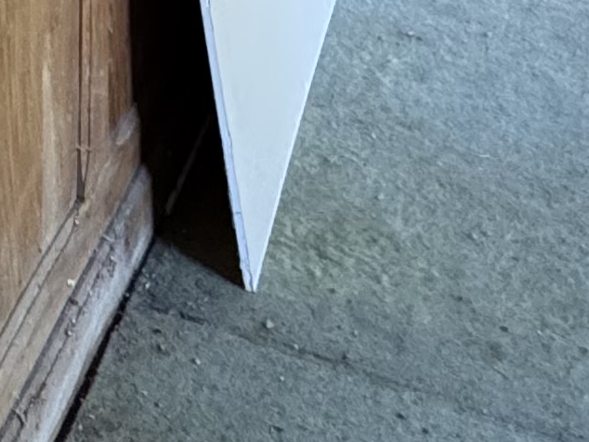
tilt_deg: -2.8
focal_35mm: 89
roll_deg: +1.2
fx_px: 1515
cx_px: -198
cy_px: -715
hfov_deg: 20.0
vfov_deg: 12.1
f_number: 2.2
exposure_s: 1/60
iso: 400
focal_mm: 2.22
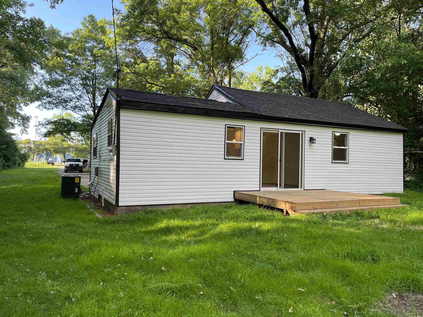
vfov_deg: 53.1
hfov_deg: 67.3
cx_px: 212
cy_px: 158
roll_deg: -0.8
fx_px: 318
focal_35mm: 26
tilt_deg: +1.6
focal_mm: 5.1
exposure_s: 1/206
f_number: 1.6
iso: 50
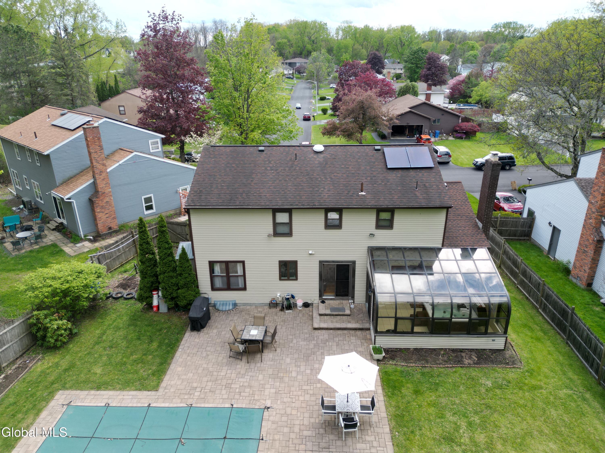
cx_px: 302
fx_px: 419
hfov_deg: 71.6
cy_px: 226
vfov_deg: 56.8
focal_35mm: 24
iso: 140
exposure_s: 1/1250
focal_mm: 6.72
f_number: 1.7
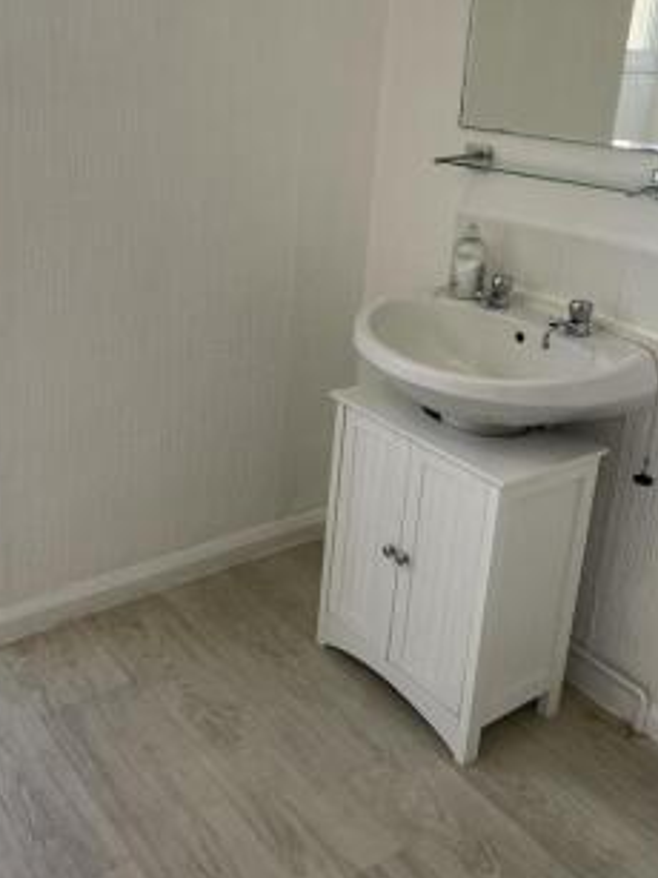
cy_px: 299
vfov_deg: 49.4
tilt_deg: -15.5
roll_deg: -3.6
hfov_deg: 38.6
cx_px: 286
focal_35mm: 37
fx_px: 938
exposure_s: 1/121
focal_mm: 4.2
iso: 50
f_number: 1.6
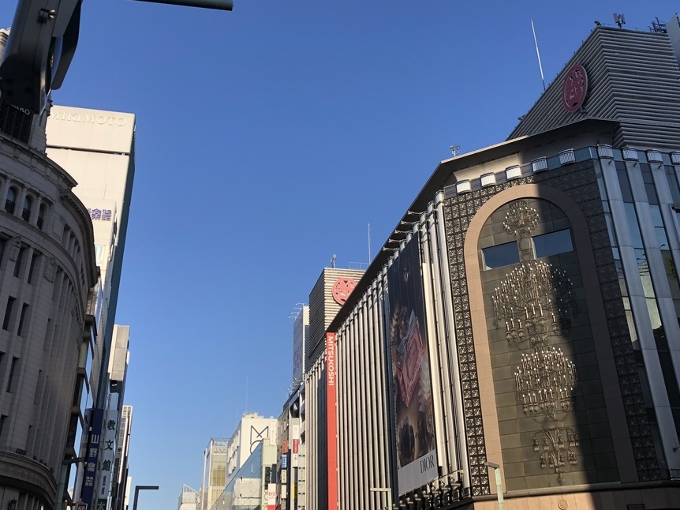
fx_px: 766
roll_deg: +1.4
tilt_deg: +30.7
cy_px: 170
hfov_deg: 47.9
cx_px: 346
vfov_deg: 36.4
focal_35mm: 39
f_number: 1.8
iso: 20
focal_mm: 3.99
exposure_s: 1/1297
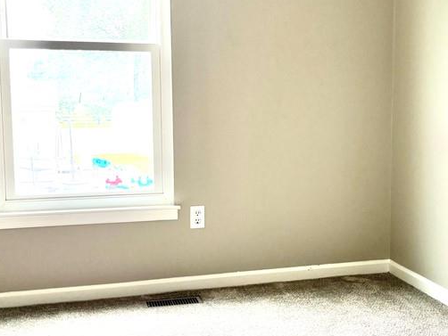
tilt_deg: -6.2
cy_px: 164
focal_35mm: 53
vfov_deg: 27.5
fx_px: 686
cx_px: 319
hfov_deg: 35.6
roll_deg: +0.1
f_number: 1.6
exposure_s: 1/60
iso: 125
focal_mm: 5.96
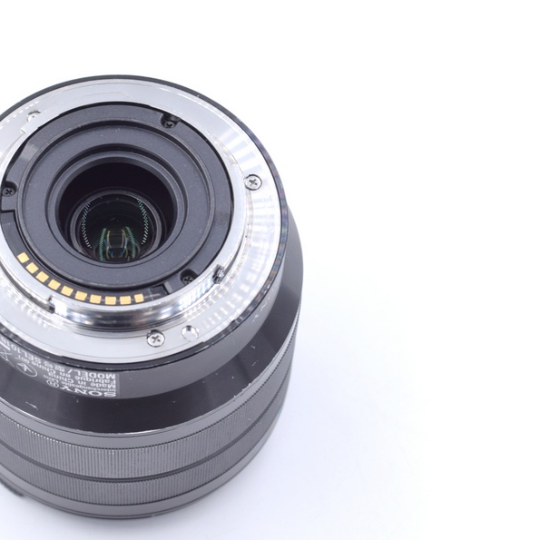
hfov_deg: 14.7
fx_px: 2078
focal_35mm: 118
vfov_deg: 14.8
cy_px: 278
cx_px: 101
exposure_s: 1/125
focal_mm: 55
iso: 400
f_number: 8
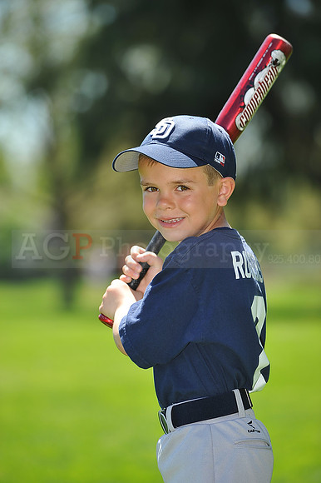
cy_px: 242
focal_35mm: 200
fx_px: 2678
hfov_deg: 6.9
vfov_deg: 10.3
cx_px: 160
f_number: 4.5
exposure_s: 1/640
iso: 200
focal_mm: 200
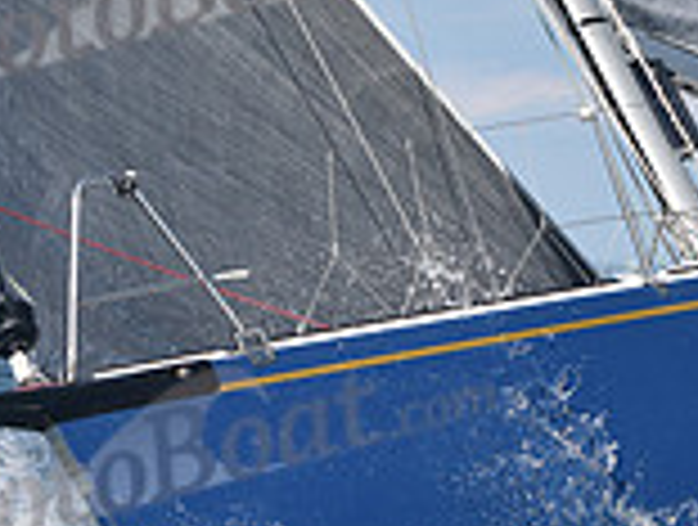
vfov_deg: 4.4
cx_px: 734
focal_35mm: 341
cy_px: 164
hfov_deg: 5.8
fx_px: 6892
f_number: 5.6
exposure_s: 1/1000
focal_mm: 95
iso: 250
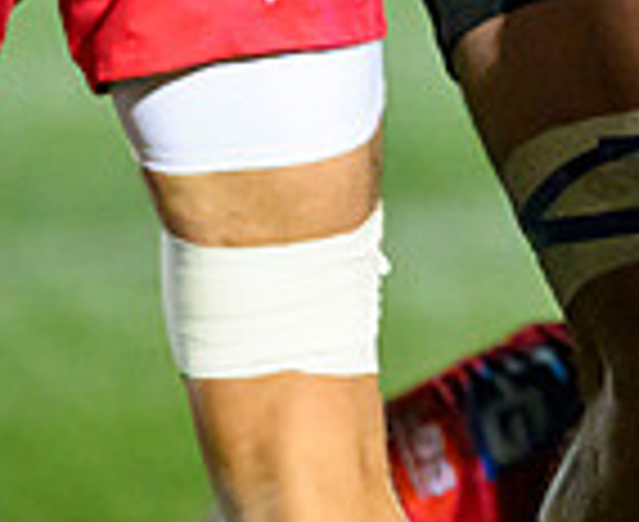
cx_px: 1537
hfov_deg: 1.0
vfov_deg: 0.8
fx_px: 36422
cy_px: -536
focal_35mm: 1910
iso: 8000
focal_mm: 400
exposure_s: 1/1000
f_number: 2.8
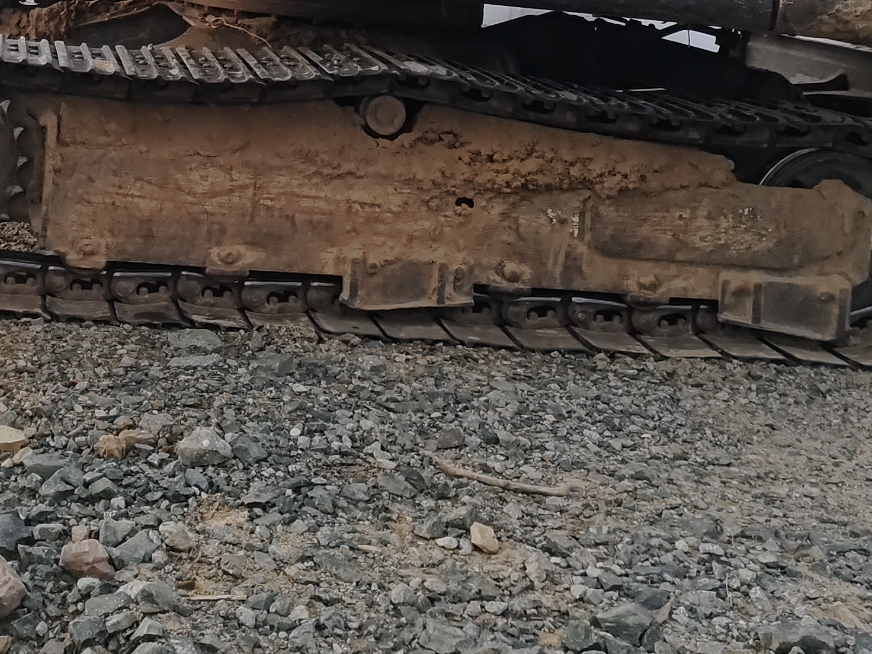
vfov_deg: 21.3
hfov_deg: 29.1
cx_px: 92
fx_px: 1612
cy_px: -140
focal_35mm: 64
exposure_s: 1/50
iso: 631
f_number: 1.88
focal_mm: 5.56
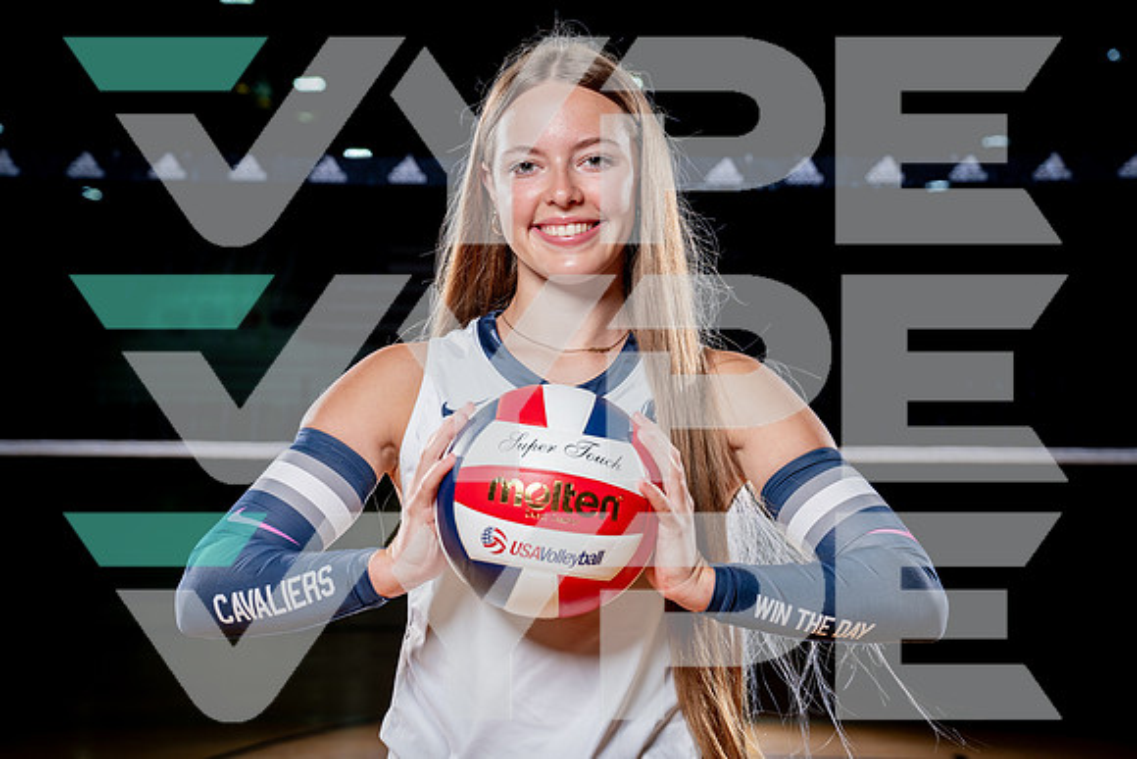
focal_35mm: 72
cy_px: 380
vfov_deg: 19.0
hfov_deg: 28.2
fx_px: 2263
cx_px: 568
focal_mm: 70
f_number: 5.6
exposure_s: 1/250
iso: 250
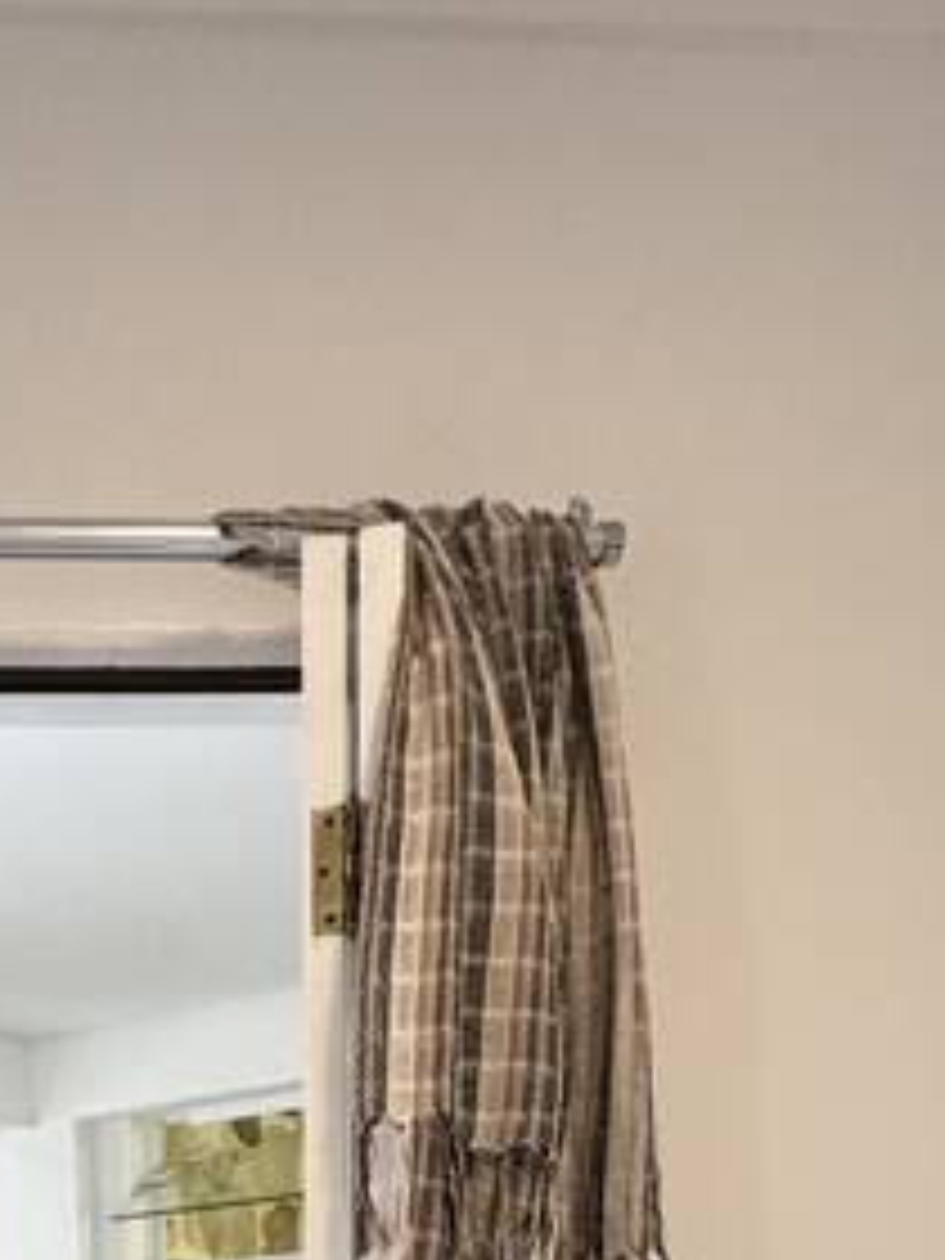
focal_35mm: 54
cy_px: 1840
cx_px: -27
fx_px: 1966
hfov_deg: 25.5
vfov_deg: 26.7
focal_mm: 2.22
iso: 200
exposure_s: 1/120
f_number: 2.2
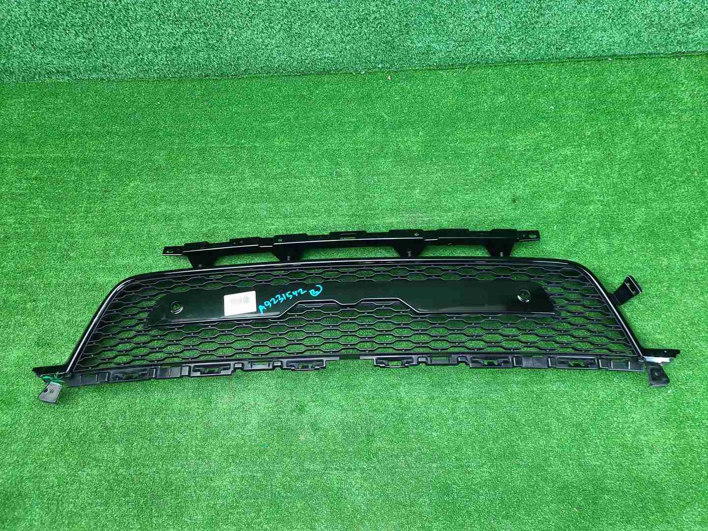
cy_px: 266
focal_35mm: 26
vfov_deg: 53.1
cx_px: 354
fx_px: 532
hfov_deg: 67.3
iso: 286
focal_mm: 5.4
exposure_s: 1/50
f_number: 1.8
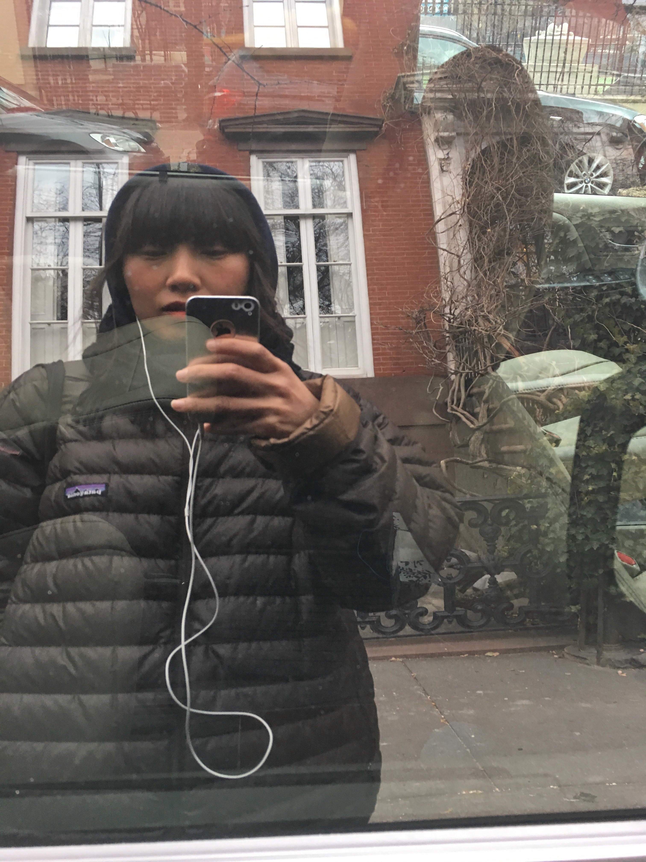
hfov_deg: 48.2
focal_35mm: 29
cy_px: 431
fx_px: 722
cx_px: 323
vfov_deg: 61.7
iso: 80
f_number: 2.2
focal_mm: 4.15
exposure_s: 1/30
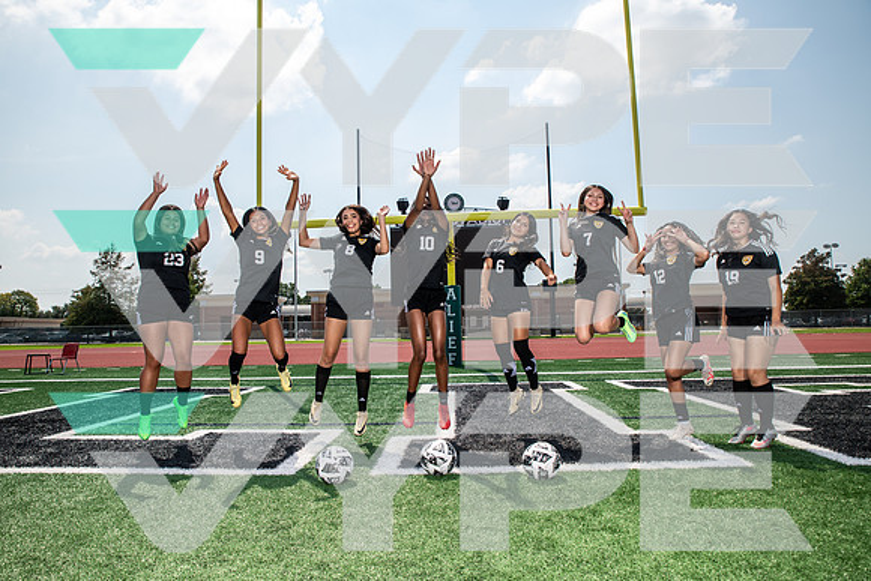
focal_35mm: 24
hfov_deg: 73.7
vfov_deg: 53.2
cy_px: 290
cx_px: 436
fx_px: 581
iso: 100
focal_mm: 24
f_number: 7.1
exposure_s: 1/320
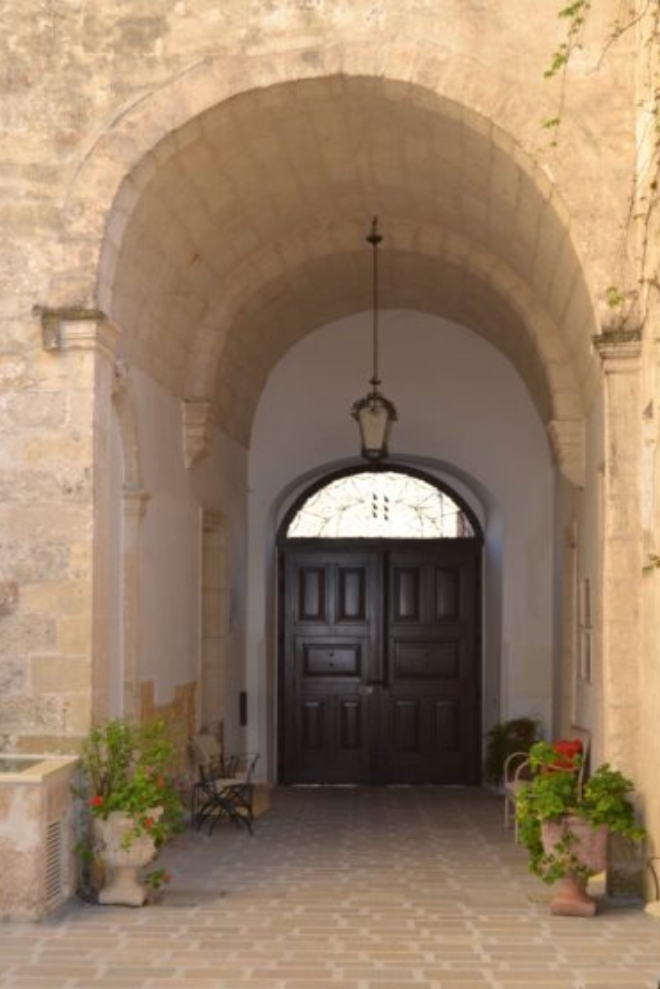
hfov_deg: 24.6
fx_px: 1511
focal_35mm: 55
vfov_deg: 36.2
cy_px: 532
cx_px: 315
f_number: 4.5
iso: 180
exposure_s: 1/125
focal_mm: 34
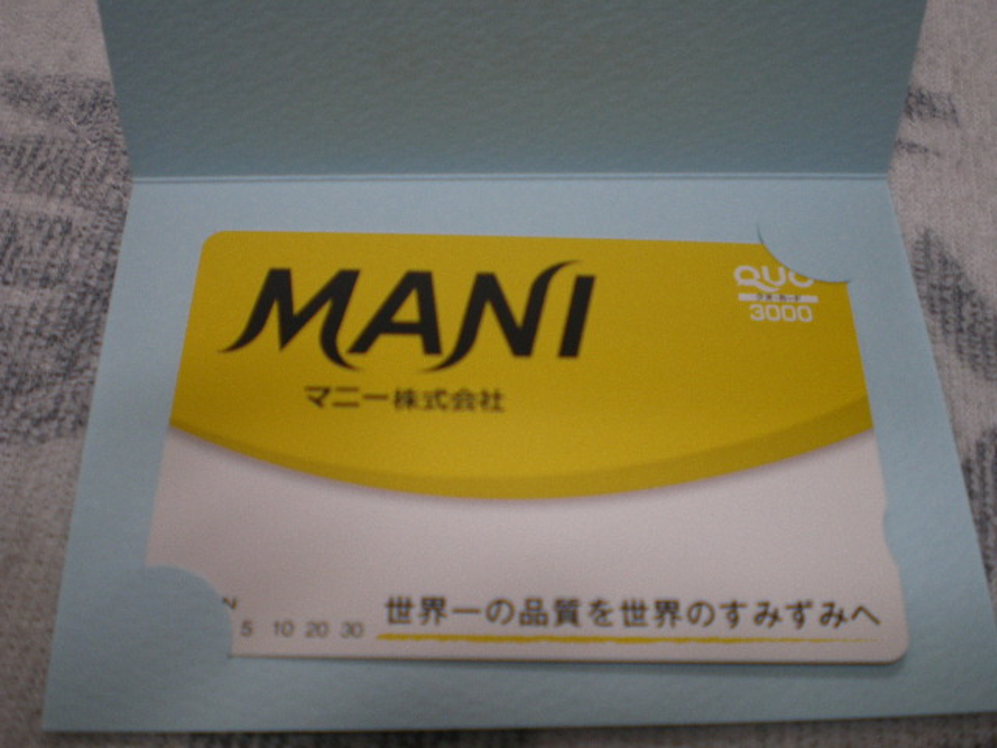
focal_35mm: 38
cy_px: 374
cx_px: 498
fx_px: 1094
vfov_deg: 37.7
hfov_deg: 49.0
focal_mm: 6.3
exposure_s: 1/30
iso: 125
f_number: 3.1
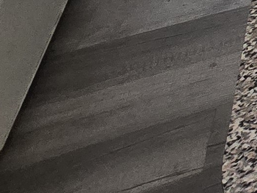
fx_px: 735
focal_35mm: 99
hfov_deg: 10.7
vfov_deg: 11.1
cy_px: -341
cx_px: 817
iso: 160
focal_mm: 2.2
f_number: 2.2
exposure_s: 1/60
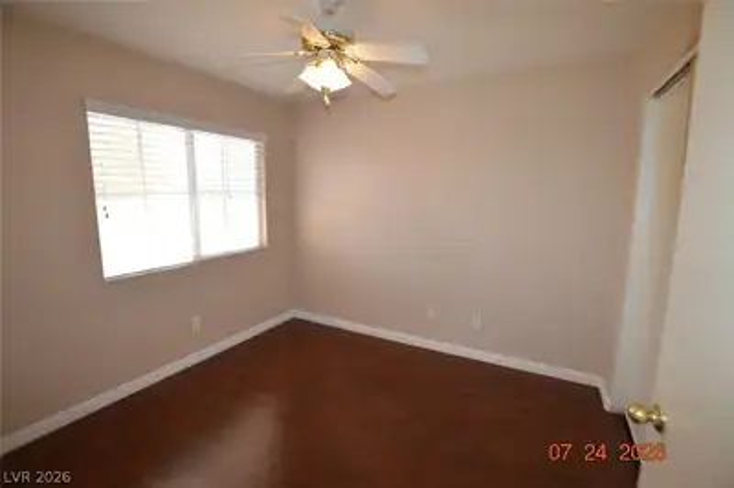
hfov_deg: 100.4
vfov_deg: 77.2
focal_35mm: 15
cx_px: 367
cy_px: 244
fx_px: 306
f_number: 4
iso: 400
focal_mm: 10
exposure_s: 1/125
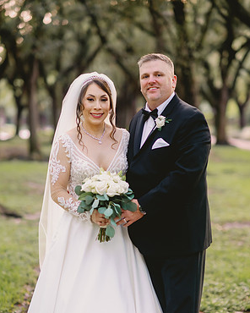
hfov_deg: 15.9
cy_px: 184
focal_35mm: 97
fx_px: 897
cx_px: 126
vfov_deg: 19.7
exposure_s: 1/400
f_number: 2
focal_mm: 85
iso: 1250
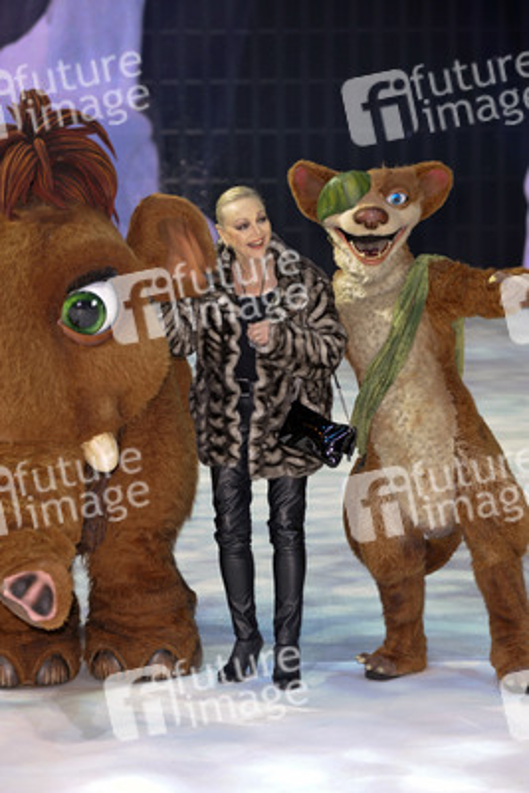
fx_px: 2466
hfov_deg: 12.2
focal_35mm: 112
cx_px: 264
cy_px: 396
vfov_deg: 18.3
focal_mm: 112
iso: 800
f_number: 5
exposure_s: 1/100
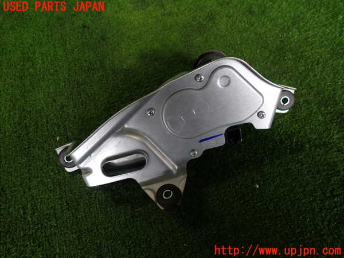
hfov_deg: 69.4
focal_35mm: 25
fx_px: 248
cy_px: 129
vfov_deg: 54.9
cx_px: 172
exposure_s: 1/60
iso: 200
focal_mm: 4.5
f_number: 2
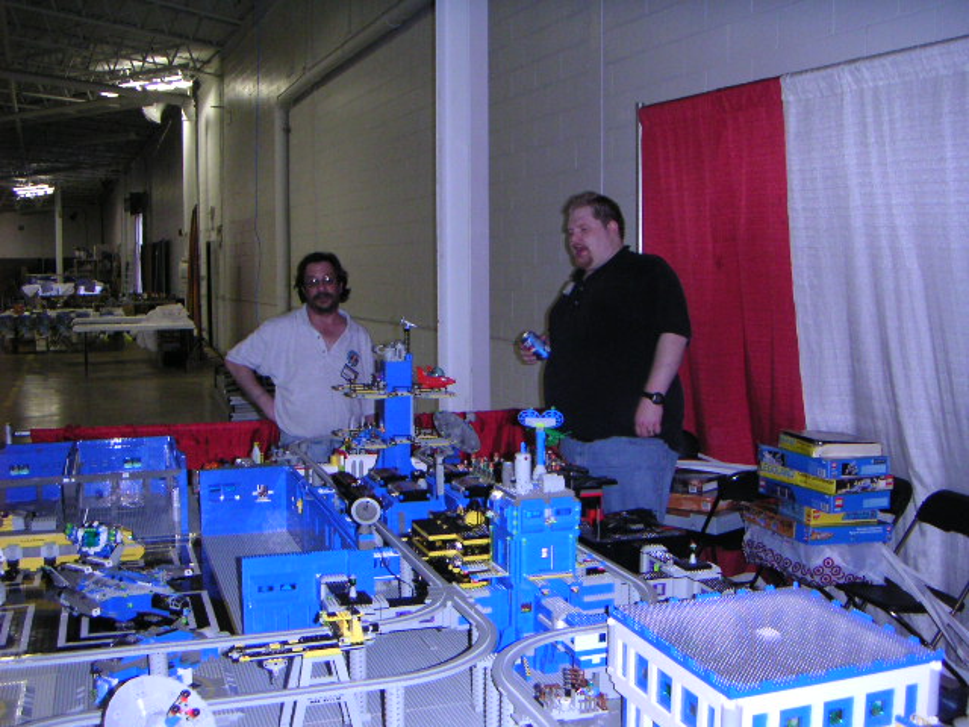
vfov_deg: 38.7
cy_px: 364
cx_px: 484
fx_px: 1036
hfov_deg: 50.1
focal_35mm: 37
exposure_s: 1/45
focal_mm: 4.8
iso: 200
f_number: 2.8
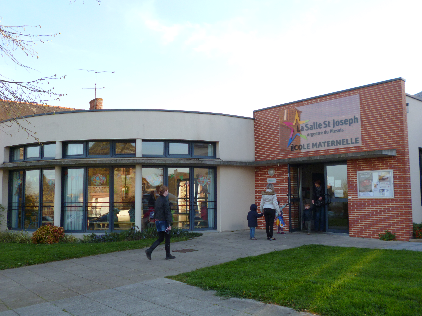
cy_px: 158
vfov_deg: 44.2
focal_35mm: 32
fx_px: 390
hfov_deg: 56.8
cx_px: 211
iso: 100
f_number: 2.9
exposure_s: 1/250
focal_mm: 5.7
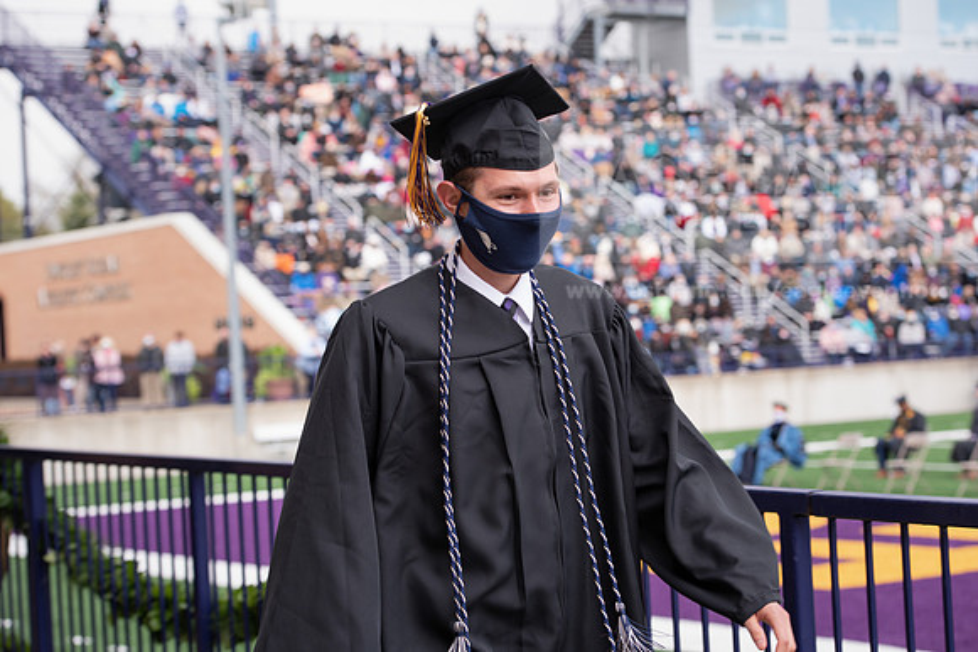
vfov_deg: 15.9
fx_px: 2337
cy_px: 326
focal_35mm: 86
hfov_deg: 23.6
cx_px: 489
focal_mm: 86
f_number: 5
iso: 200
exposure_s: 1/200
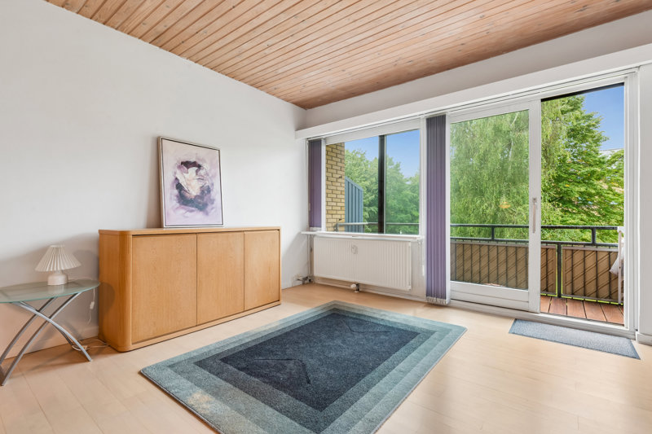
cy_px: 217
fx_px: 308
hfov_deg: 93.3
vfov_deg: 70.4
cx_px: 326
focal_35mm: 17
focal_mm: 17
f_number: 10
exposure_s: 1/3.33
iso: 250
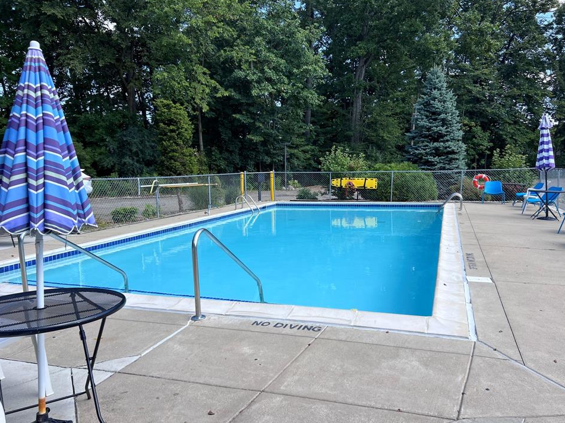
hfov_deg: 63.4
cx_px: 297
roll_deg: +1.0
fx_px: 457
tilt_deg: -6.5
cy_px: 214
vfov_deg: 49.7
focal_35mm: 28
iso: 50
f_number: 1.5
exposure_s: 1/1621
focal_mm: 5.7
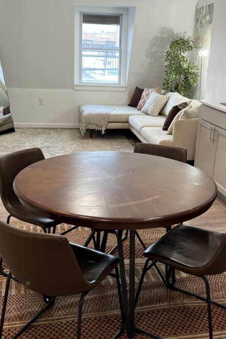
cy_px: 169
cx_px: 115
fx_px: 395
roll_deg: -3.2
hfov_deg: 31.9
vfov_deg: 46.4
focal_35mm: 42
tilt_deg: -16.8
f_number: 1.5
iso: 125
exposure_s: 1/120
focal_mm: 5.7
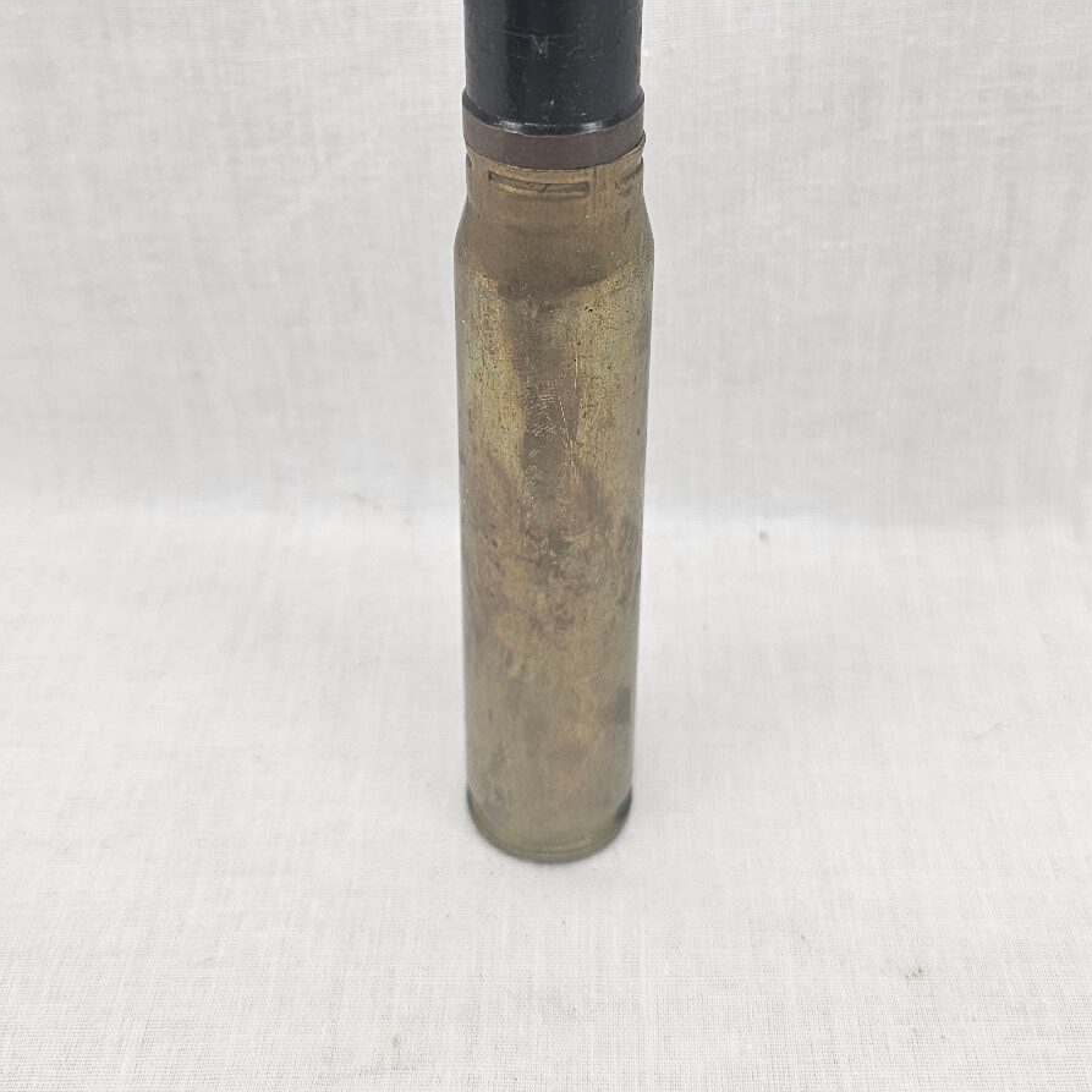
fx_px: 1463
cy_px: 188
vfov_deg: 39.0
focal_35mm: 41
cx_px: 560
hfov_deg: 40.9
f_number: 1.7
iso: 50
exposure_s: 1/100
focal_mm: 6.3
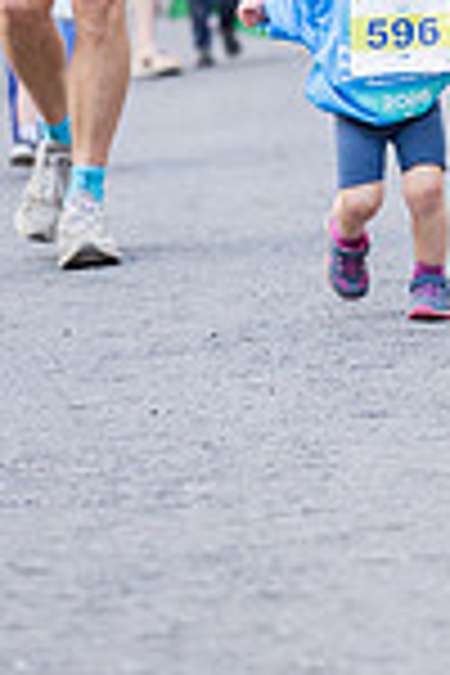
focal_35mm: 364
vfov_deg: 5.6
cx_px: 423
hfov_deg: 3.8
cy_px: -27
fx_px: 6824
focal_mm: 121.7
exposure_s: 1/640
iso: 1250
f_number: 2.8
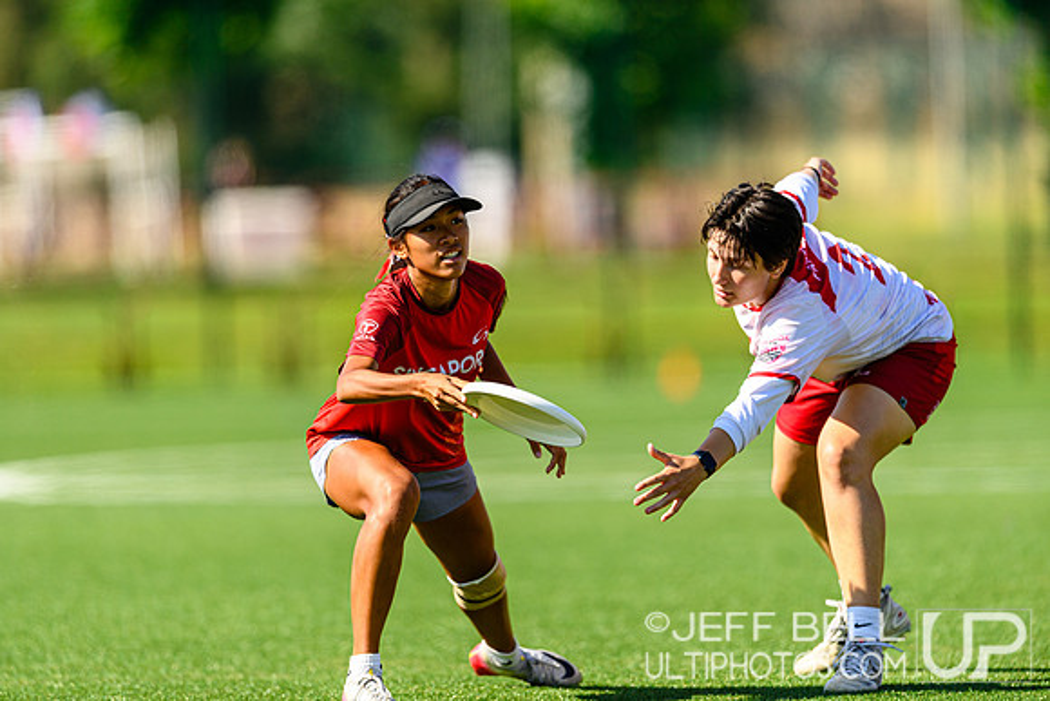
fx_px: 11669
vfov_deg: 3.4
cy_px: 350
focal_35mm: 400
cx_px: 525
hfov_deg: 5.2
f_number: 3.2
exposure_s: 1/1600
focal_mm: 400
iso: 100
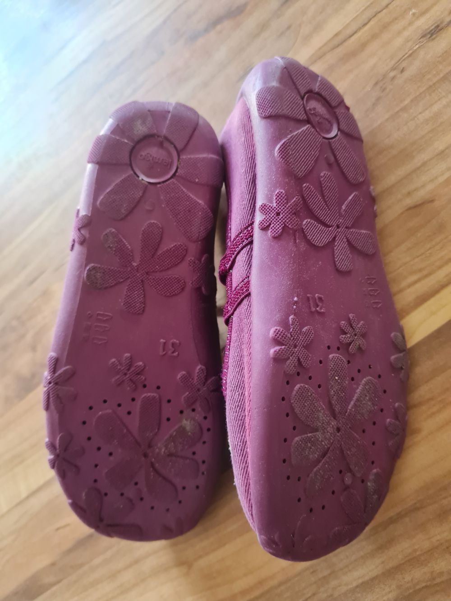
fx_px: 452
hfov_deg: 53.1
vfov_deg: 67.3
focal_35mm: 26
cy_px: 300
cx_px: 226
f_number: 1.8
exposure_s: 1/50
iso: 640
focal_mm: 5.4
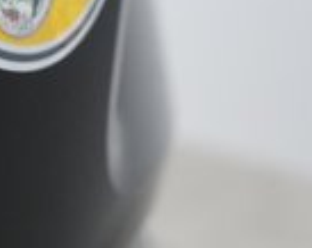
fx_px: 1133
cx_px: 20
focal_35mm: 123
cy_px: 278
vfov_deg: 12.3
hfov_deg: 15.5
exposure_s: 1/100
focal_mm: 28
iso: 4000
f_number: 4.5
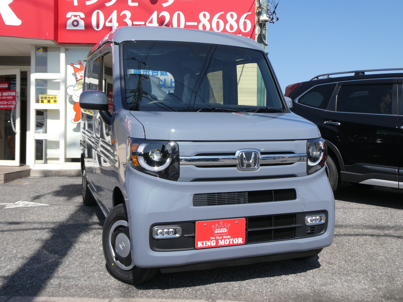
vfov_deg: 40.7
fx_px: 407
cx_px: 202
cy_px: 151
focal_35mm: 35
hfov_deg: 52.6
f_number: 3.7
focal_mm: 6.3
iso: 80
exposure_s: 1/640
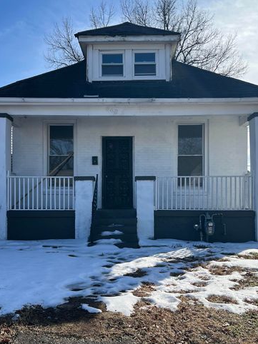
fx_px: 358
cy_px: 192
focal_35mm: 36
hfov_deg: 39.6
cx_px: 120
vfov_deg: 51.3
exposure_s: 1/2994
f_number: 1.5
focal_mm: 5.7
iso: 50
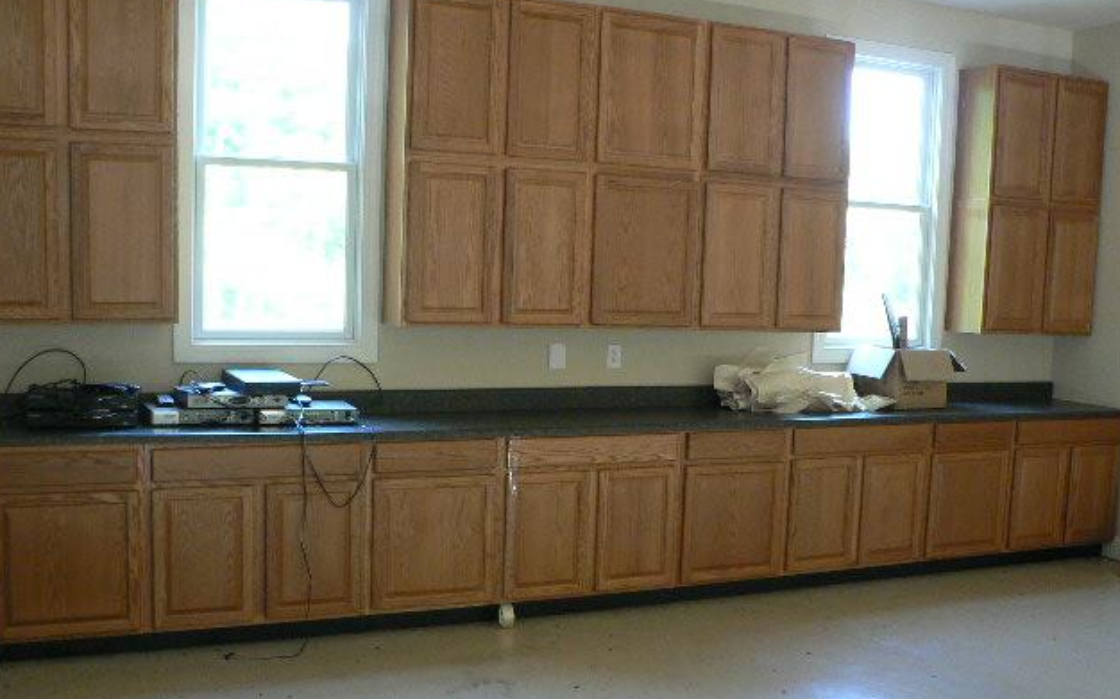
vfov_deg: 32.7
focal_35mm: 39
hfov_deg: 50.4
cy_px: 408
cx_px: 555
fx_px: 1190
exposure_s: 1/20
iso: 200
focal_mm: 6
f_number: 2.8
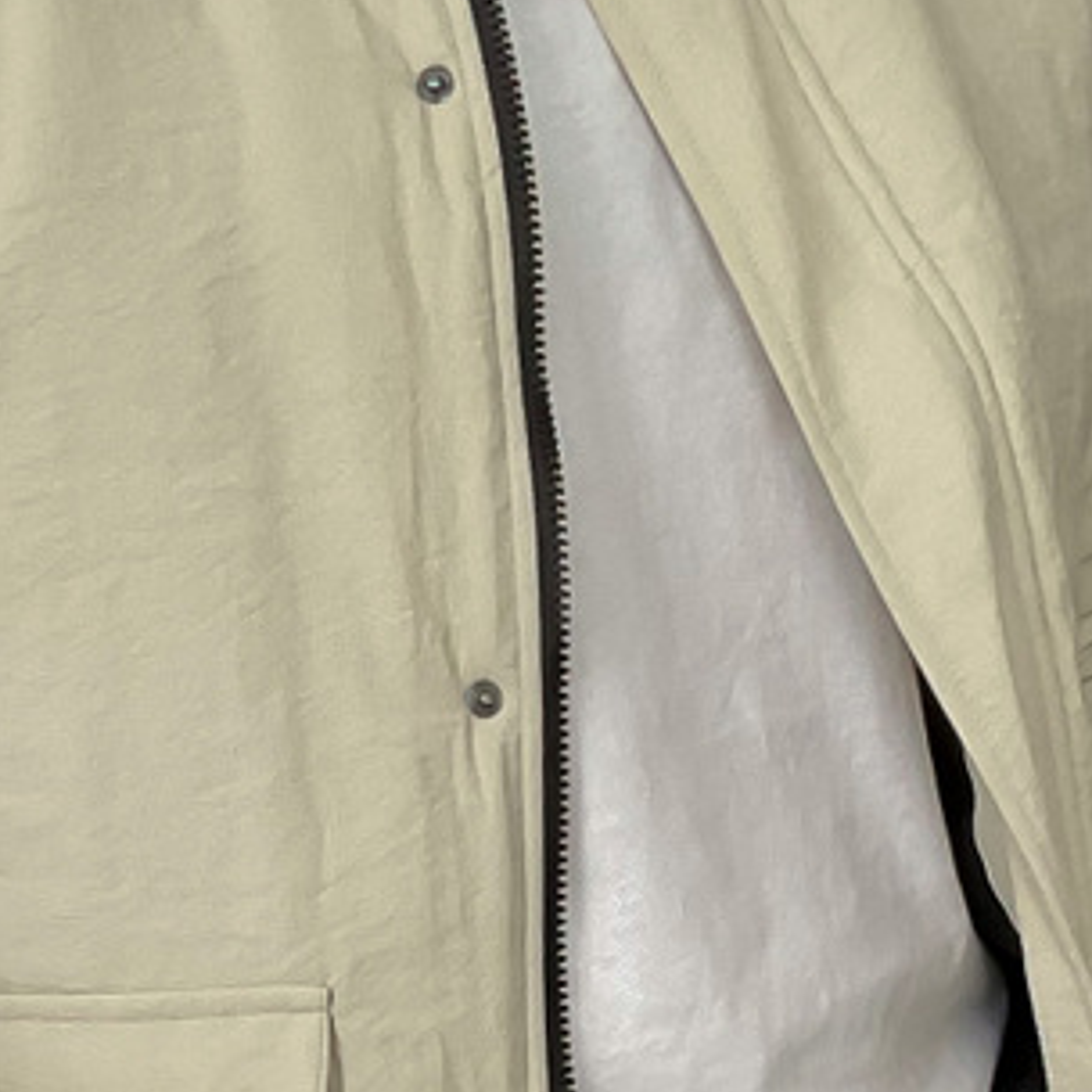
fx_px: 4818
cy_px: 1695
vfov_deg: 12.2
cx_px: 499
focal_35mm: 135
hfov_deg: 12.9
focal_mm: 3
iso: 64
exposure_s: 1/90
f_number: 1.8
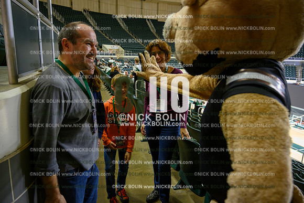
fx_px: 220
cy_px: 102
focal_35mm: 26
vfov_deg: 49.6
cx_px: 152
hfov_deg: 69.4
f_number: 4
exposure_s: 1/50
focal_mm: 26
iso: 2000
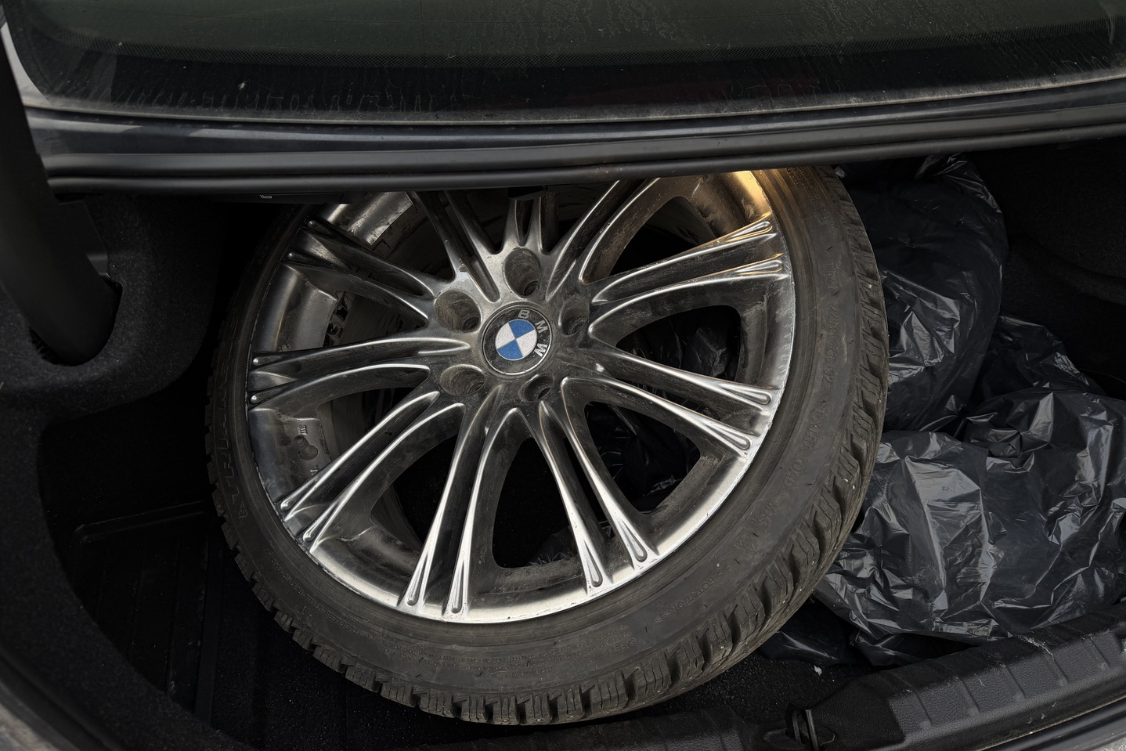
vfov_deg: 51.2
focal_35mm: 25
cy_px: 345
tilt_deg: -42.7
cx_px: 563
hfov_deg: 71.5
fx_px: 782
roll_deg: -3.9
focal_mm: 6.76
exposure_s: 1/166
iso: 80
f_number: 1.78
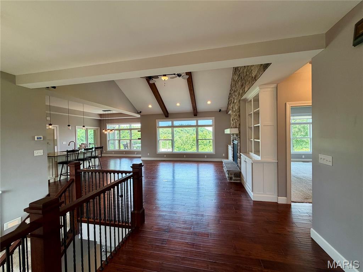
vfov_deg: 85.7
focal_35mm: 14
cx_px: 182
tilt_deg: -1.4
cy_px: 136
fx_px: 147
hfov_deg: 102.1
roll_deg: +1.3
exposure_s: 1/120
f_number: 2.2
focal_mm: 2.22
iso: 200
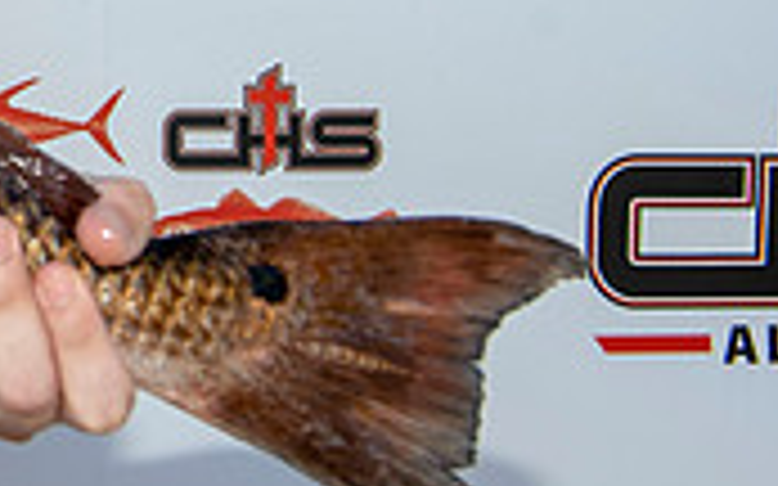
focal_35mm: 140
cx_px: -544
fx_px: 2967
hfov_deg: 13.6
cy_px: -369
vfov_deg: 9.0
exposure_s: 1/125
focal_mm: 36
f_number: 6.3
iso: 50
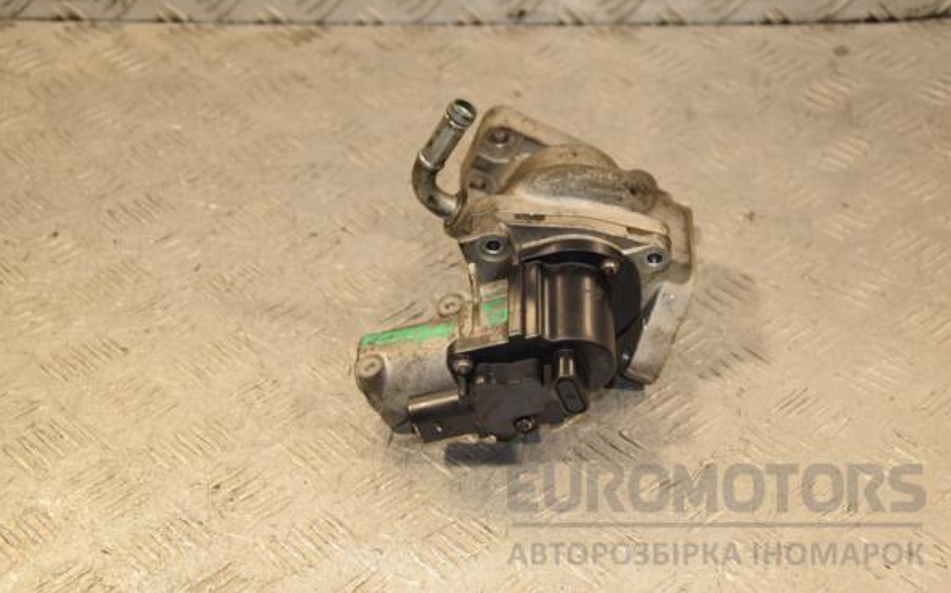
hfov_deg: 26.8
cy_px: 276
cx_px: 477
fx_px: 1995
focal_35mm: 77
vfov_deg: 16.9
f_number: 6.3
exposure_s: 1/200
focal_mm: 50
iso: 800
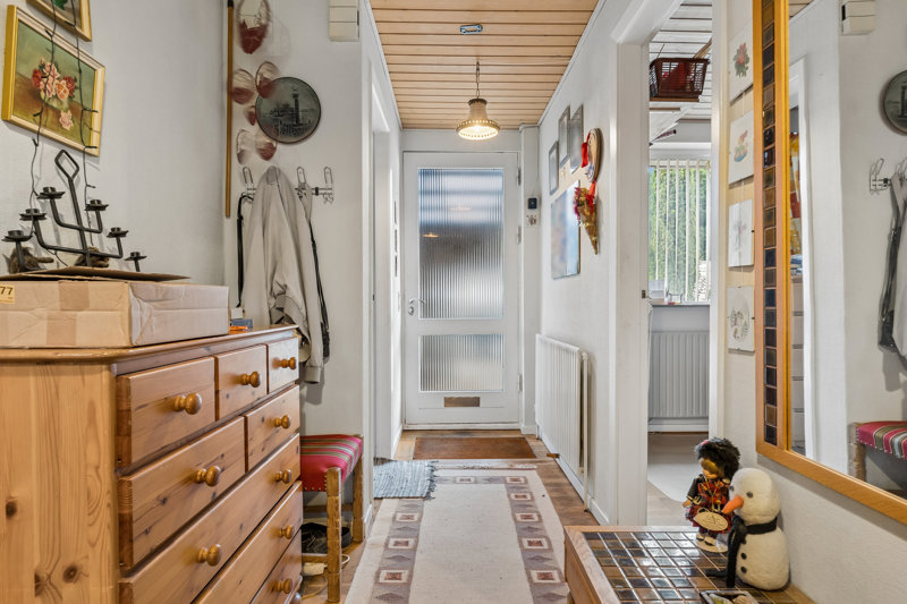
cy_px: 302
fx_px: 529
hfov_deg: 81.2
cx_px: 454
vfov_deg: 59.5
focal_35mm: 21
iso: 200
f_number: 8
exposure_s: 2
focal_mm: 14
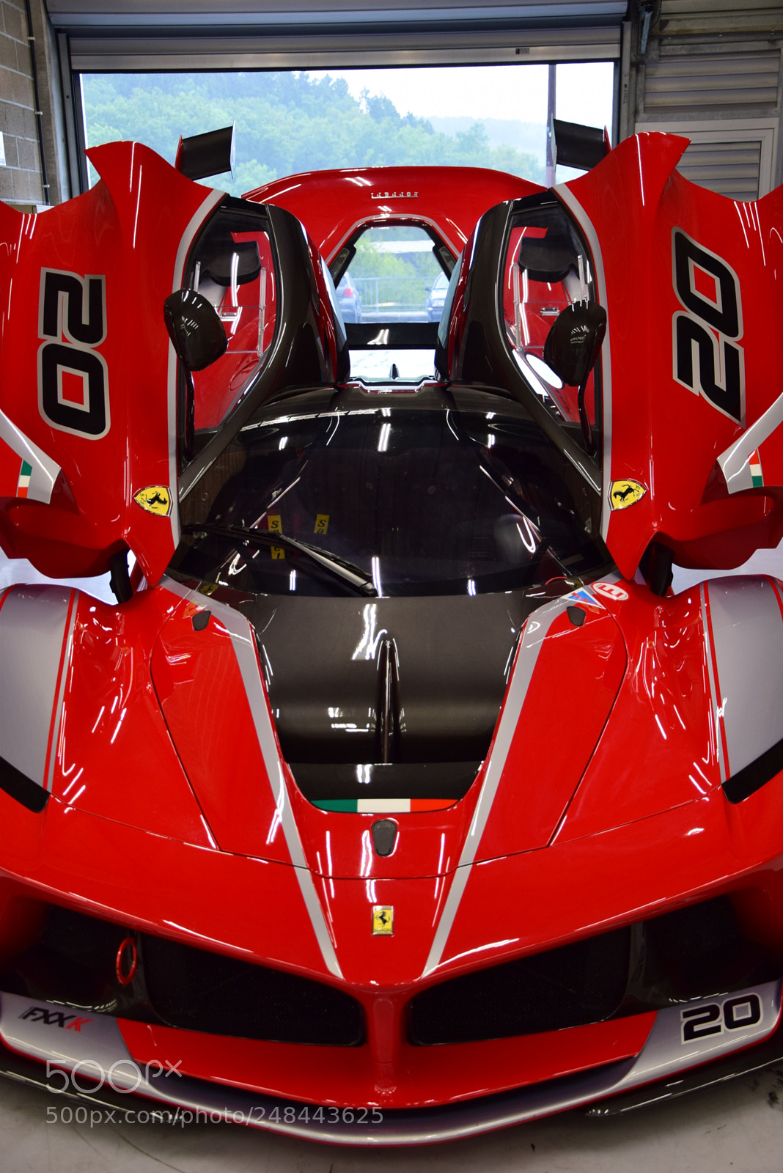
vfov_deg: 43.6
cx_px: 392
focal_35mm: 45
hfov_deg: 29.9
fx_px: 1467
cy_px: 586
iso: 400
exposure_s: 1/50
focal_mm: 30
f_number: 4.2
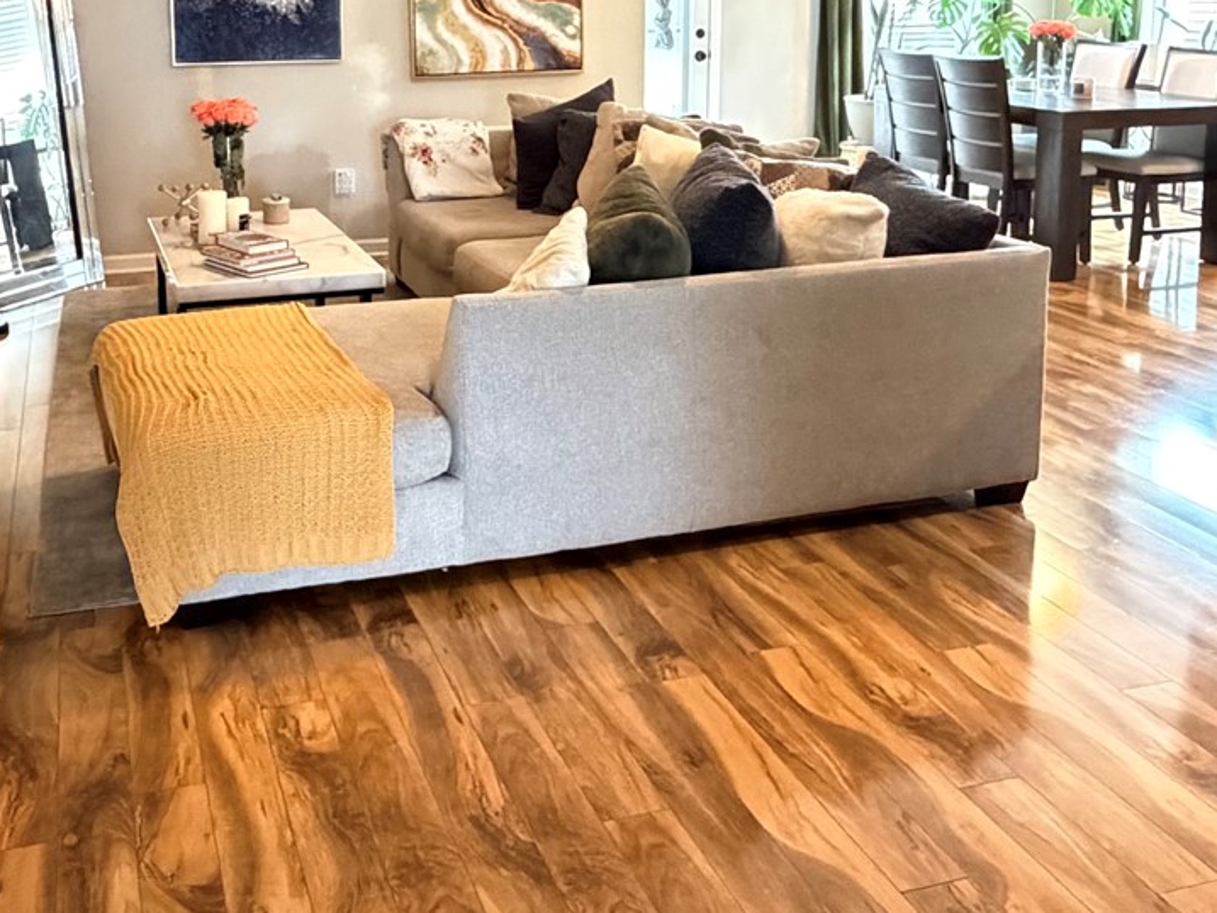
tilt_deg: -7.6
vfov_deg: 34.6
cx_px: 499
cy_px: 158
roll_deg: +0.9
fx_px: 1407
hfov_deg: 46.6
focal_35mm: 40
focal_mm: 2.22
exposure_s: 1/60
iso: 1250
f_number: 2.2
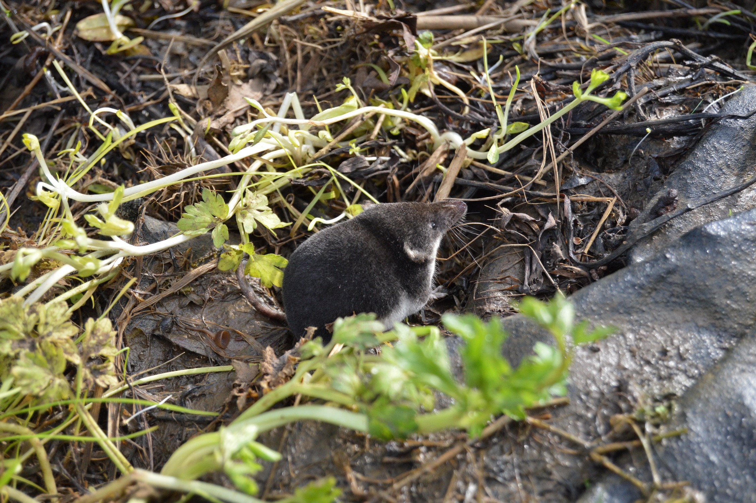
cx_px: 378
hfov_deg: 24.6
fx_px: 1731
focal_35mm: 82
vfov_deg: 16.5
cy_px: 252
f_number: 5.6
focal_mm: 55
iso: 800
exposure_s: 1/800
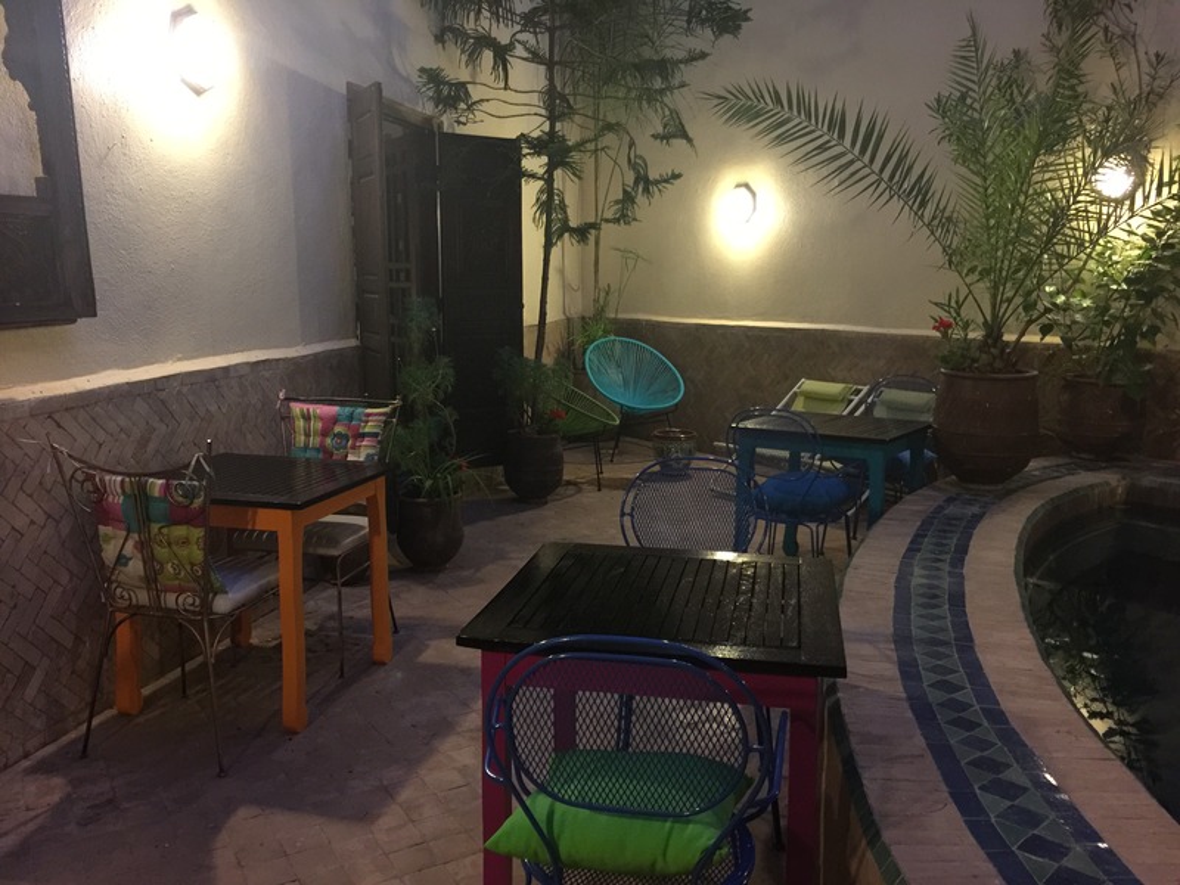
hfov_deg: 61.7
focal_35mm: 29
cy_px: 442
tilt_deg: -9.4
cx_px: 590
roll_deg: +0.0
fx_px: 989
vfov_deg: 48.2
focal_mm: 4.15
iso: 160
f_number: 2.2
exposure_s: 1/8
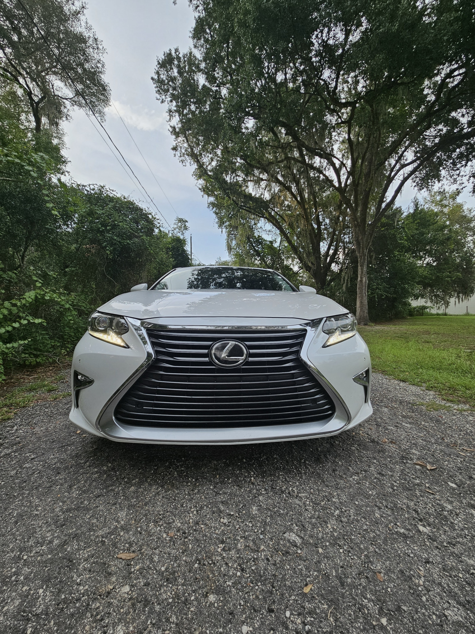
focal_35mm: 13
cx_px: 238
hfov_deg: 89.9
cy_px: 317
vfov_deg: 106.2
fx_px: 238
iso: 50
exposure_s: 1/340
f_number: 2.2
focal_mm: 2.2
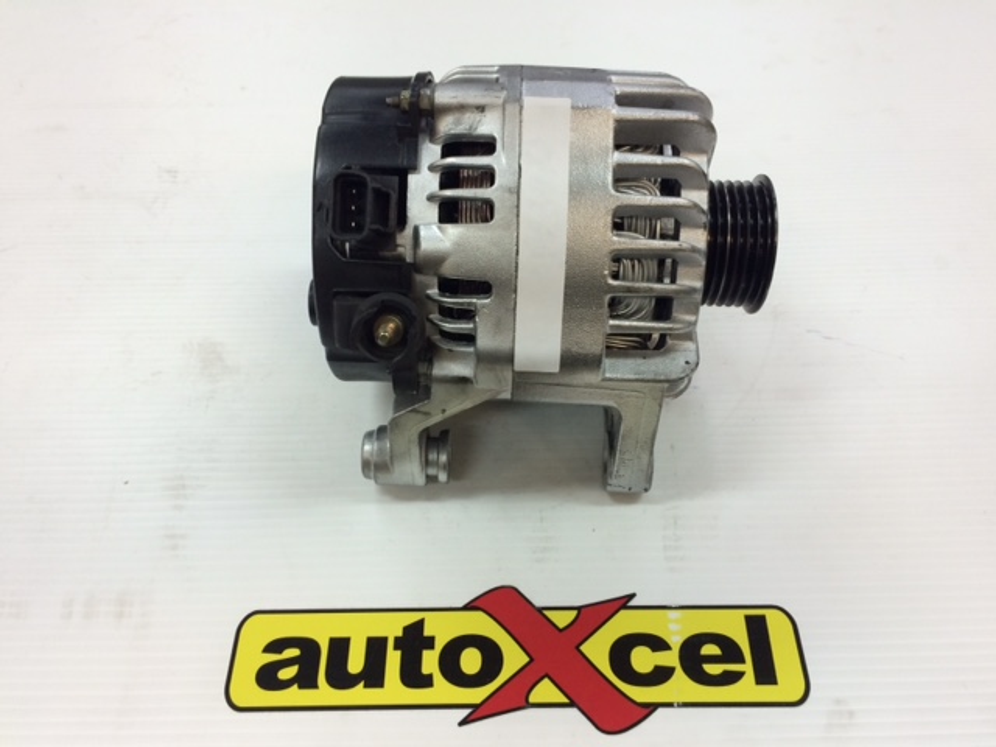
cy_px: 374
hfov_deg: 61.7
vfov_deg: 48.2
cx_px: 498
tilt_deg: -51.2
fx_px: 834
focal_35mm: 29
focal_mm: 4.15
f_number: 2.2
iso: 40
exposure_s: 1/33
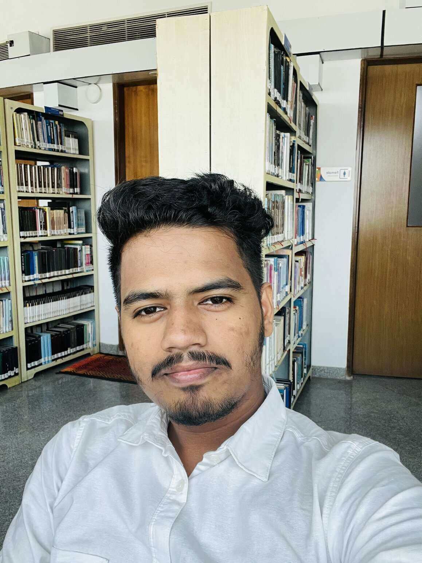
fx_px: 488
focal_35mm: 30
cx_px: 211
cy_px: 282
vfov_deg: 60.0
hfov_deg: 46.8
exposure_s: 1/84
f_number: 2.2
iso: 100
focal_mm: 2.71
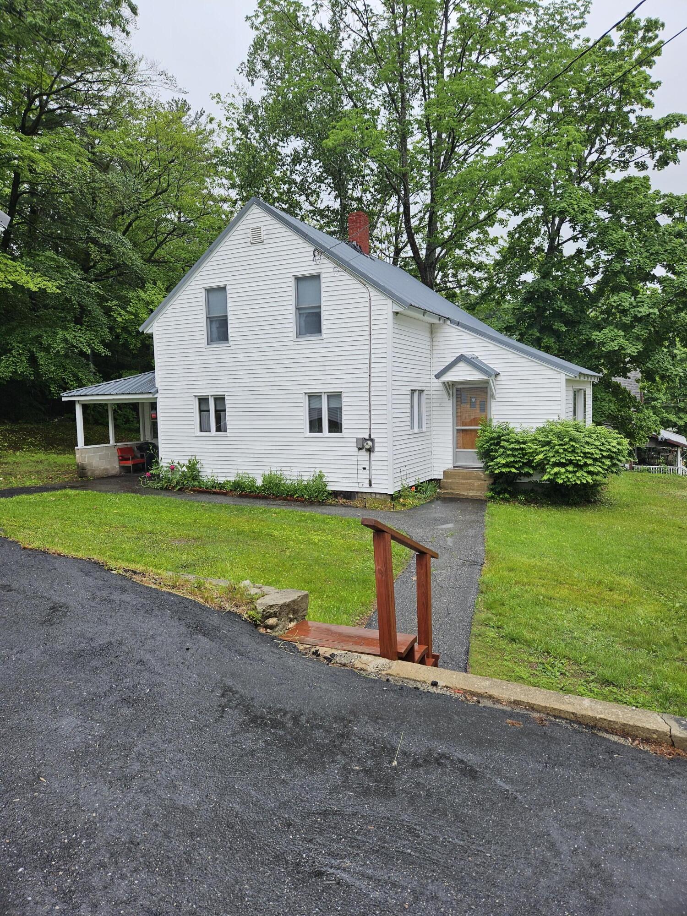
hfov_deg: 58.9
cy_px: 458
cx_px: 344
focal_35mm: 23
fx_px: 609
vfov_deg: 73.9
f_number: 1.8
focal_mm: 5.4
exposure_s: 1/218
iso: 25
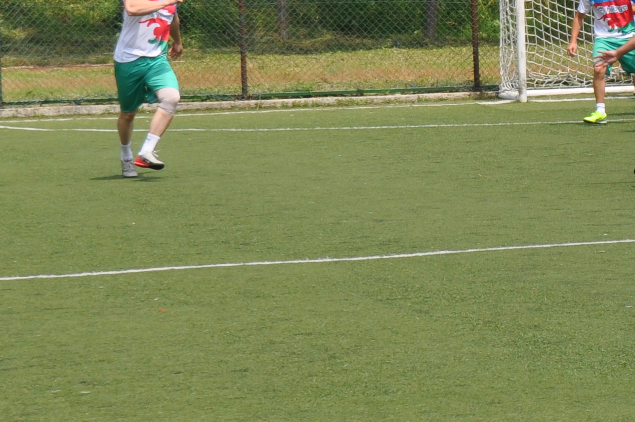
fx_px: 4335
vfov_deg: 5.6
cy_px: 25
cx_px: 881
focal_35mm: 246
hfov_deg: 8.2
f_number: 9
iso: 200
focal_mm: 48
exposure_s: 1/320
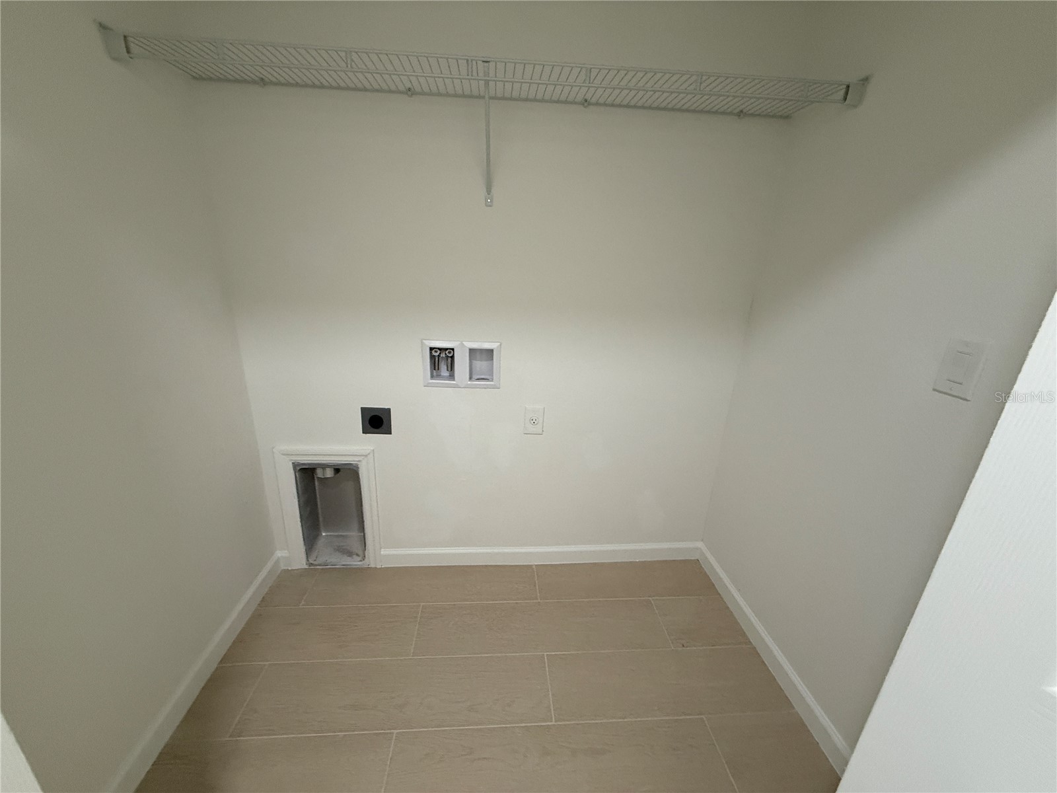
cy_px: 396
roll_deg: -3.8
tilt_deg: -18.6
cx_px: 528
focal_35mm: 14
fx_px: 427
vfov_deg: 85.7
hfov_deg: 102.1
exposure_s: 1/120
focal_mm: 2.22
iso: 320
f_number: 2.2
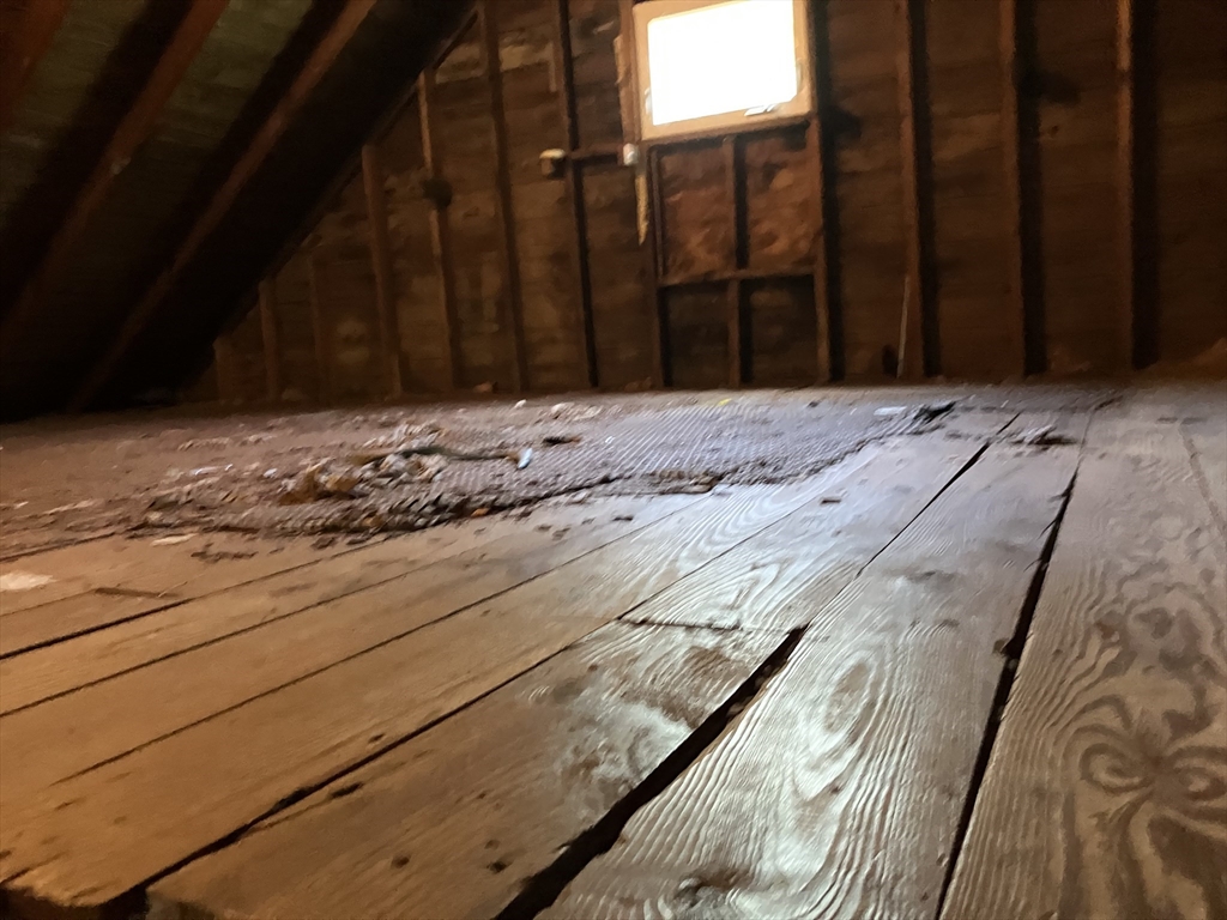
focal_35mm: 28
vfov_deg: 49.7
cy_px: 460
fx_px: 992
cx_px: 614
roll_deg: +3.5
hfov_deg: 63.4
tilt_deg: -7.7
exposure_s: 1/29
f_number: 1.8
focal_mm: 3.99
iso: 640
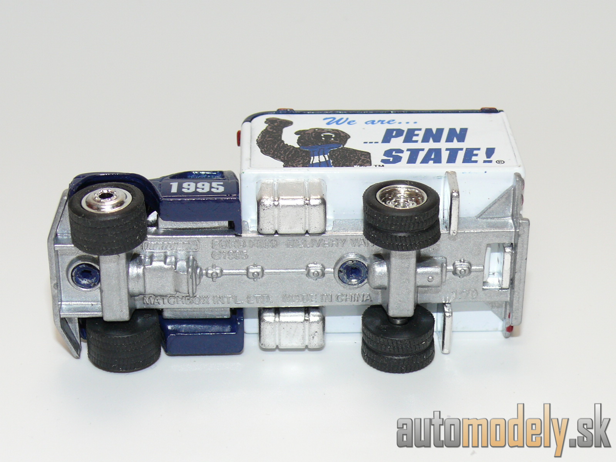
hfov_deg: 22.5
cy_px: 231
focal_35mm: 87
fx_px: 1548
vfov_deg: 17.0
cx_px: 308
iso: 100
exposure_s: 1/30
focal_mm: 12.3
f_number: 4
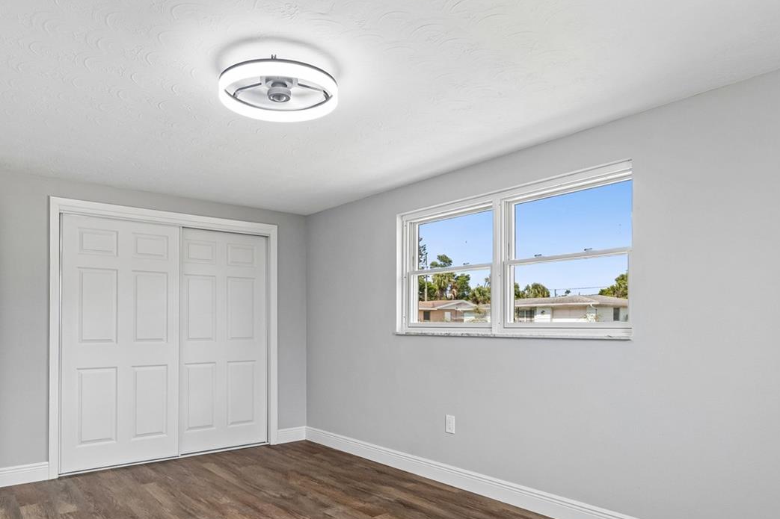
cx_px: 371
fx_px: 498
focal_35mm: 23
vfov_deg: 54.6
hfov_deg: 76.1
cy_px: 316
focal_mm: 10
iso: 100
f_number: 7.1
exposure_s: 1/5
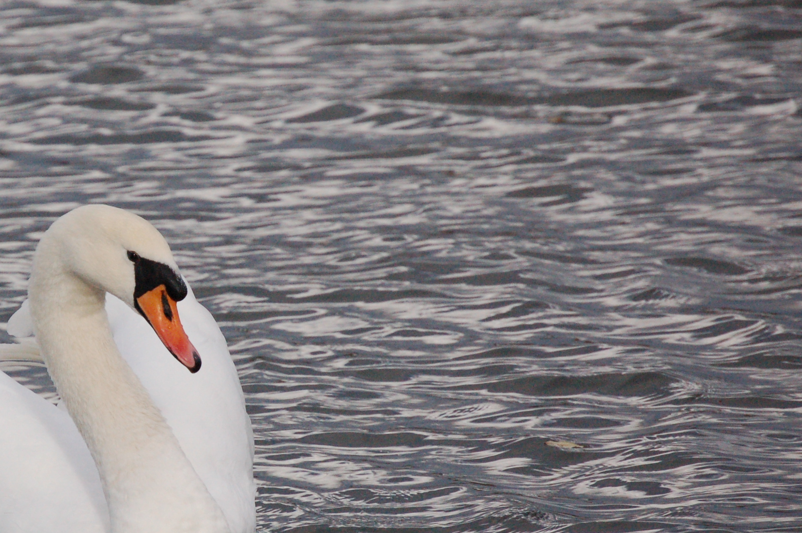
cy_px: 346
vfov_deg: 2.6
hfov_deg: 3.9
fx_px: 11751
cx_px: 145
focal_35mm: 528
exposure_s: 1/3200
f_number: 7.1
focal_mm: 200
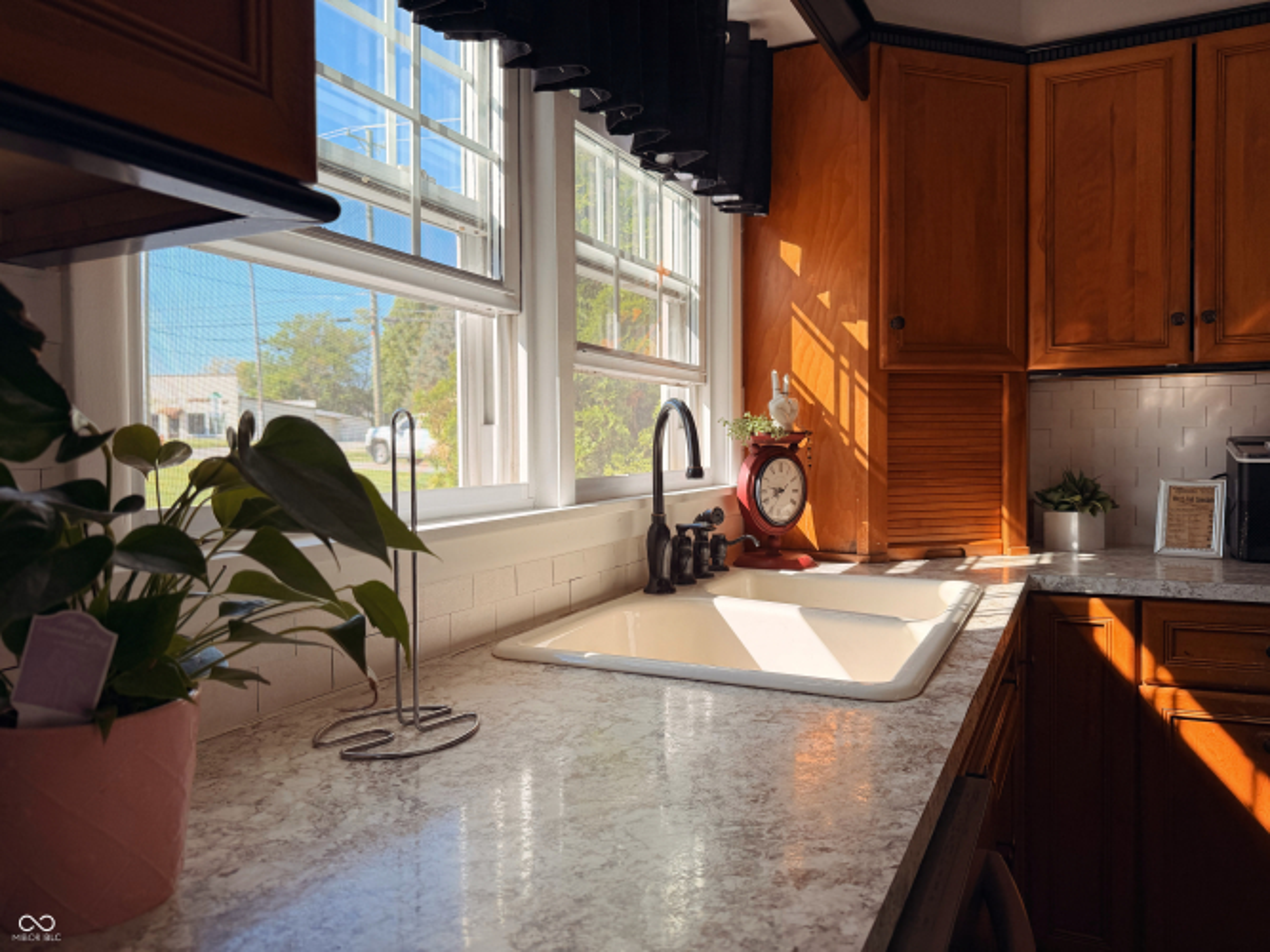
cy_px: 476
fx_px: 880
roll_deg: +0.7
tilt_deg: -2.5
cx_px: 635
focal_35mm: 24
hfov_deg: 71.6
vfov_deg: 56.8
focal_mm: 6.76
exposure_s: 1/1005
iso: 100
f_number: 1.78
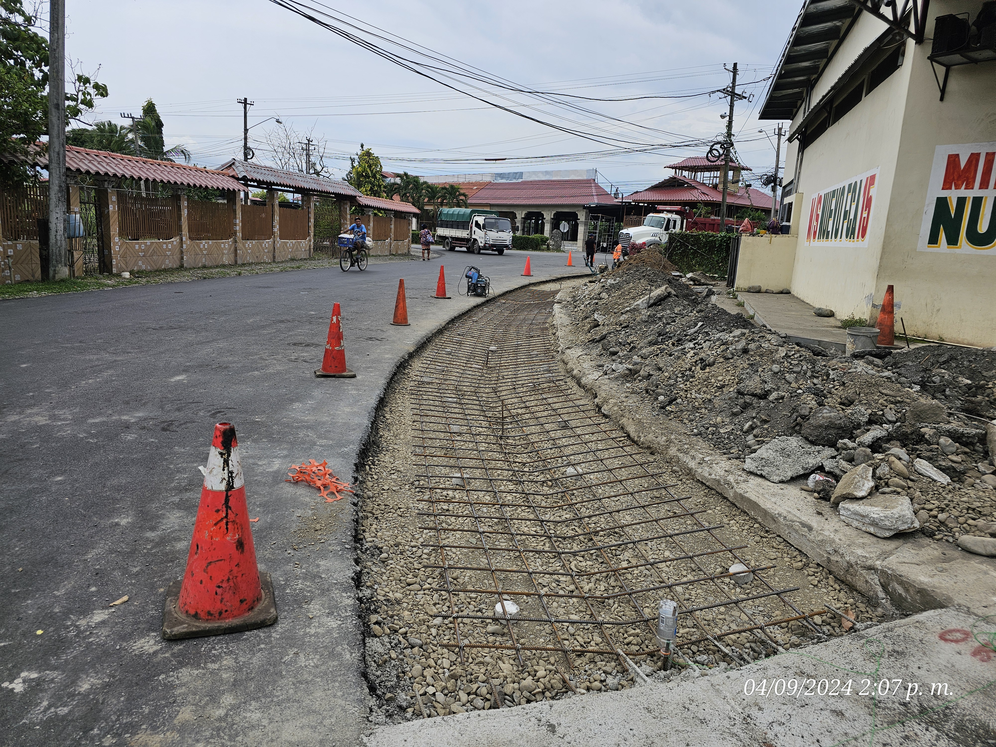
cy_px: 374
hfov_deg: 73.9
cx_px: 498
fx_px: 662
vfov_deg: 58.9
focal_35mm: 23
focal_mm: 6.3
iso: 10
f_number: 1.7
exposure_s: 1/887
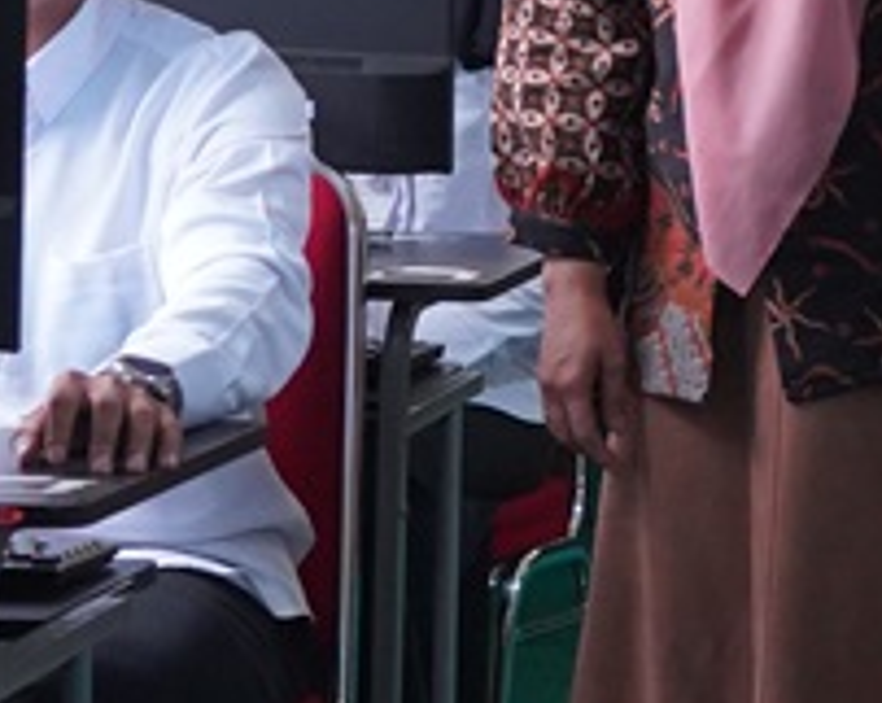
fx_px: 4953
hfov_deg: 9.2
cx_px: 2039
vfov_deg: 8.1
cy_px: 17
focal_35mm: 190
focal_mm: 34
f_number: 4.5
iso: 3200
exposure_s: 1/160
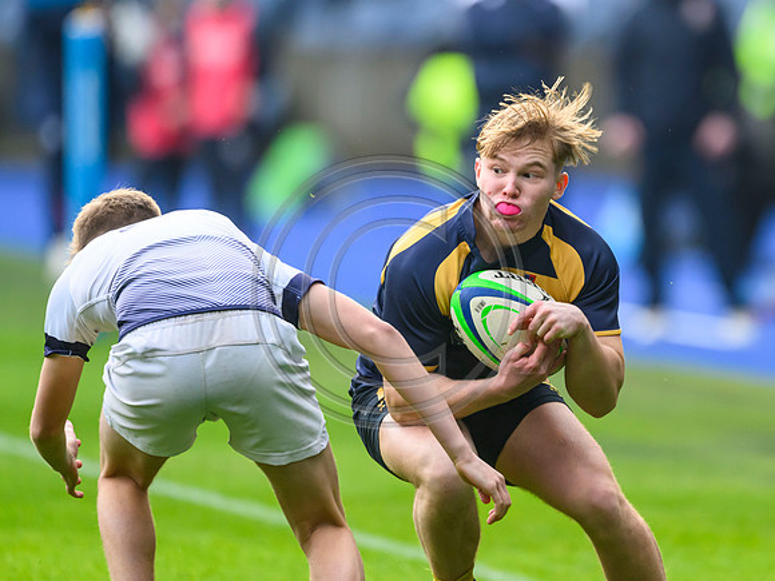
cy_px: 198
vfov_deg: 1.9
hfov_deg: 2.5
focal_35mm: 800
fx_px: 17906
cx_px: 575
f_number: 4
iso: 2000
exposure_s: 1/1250
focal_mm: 560
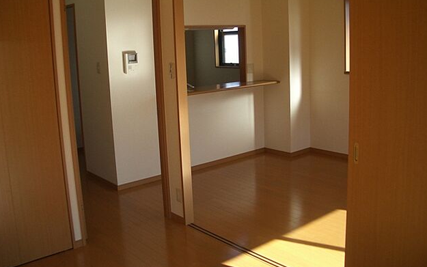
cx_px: 216
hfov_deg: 51.5
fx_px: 442
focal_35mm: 38
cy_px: 113
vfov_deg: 33.5
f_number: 2.6
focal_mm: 5.8
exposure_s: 1/200
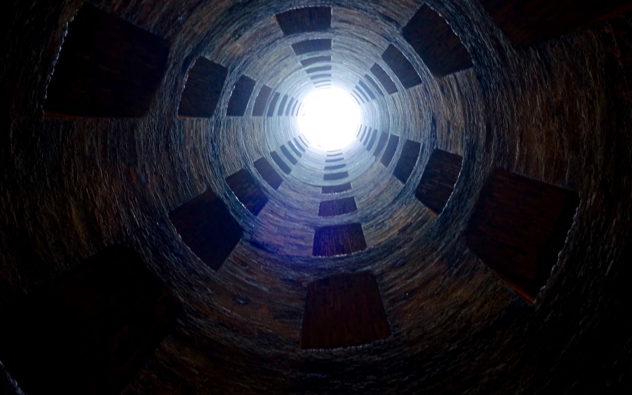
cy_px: 183
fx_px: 551
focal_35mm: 32
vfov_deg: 39.4
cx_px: 315
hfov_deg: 59.7
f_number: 4
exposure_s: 1/10
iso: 1600
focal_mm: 20.9
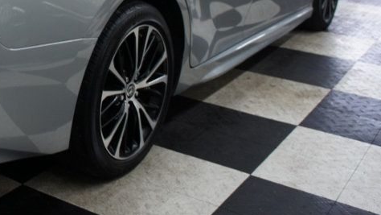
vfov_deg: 19.1
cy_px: -10
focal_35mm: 61
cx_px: -12
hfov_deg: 31.4
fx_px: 616
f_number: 3.5
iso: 200
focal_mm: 18
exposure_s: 1/30
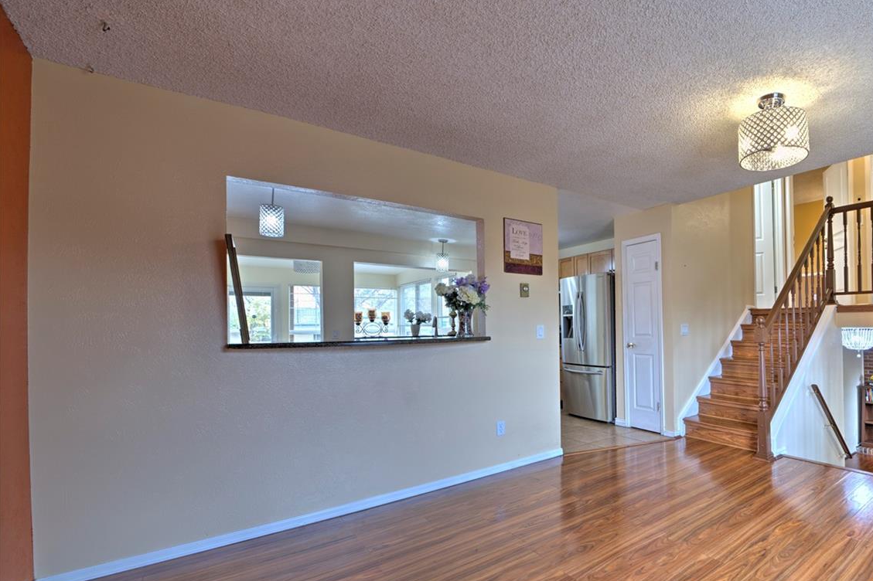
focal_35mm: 17
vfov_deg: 70.2
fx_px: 412
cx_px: 617
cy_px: 322
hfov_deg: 88.1
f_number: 9
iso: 400
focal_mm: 12
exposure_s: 1/6
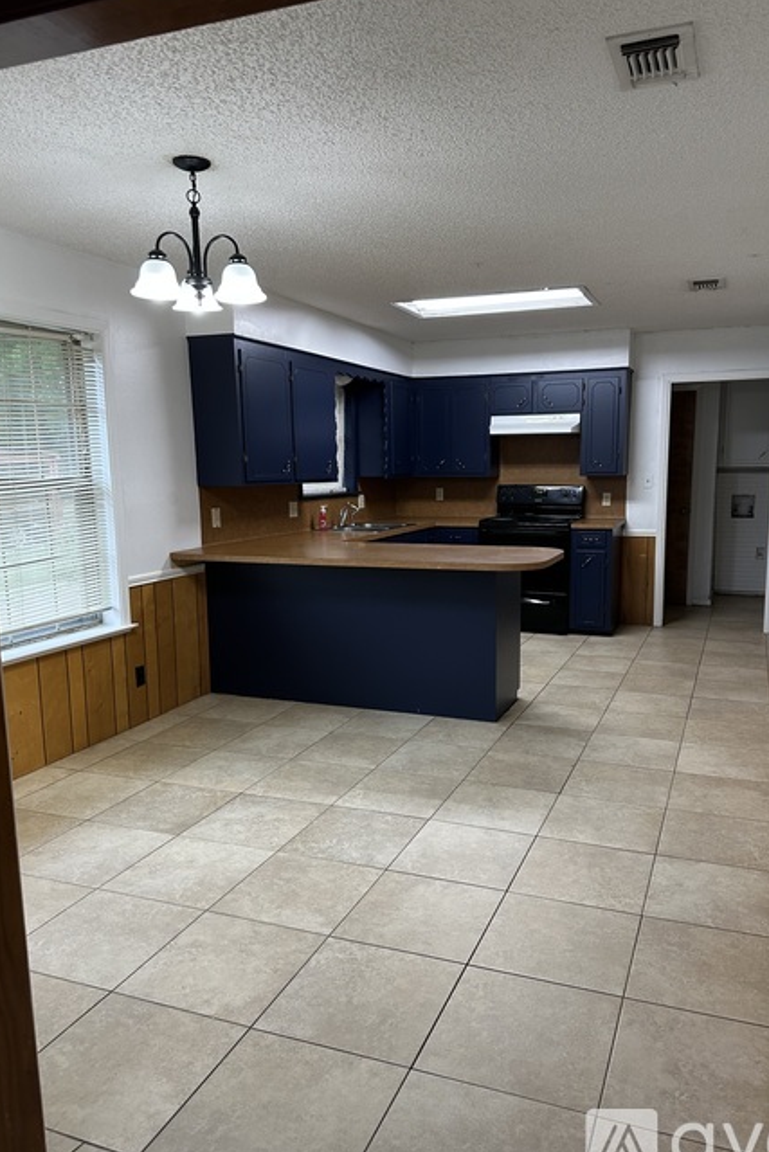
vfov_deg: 69.4
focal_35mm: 26
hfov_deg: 49.5
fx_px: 833
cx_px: 427
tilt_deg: -6.8
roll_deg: +0.1
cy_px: 580
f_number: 1.78
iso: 160
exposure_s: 1/120
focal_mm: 6.86
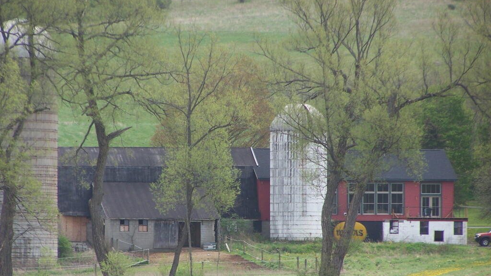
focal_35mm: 368
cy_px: 171
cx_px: 246
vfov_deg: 3.3
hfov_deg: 5.9
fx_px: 4791
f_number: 3.6
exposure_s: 1/500
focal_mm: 55.9
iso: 80
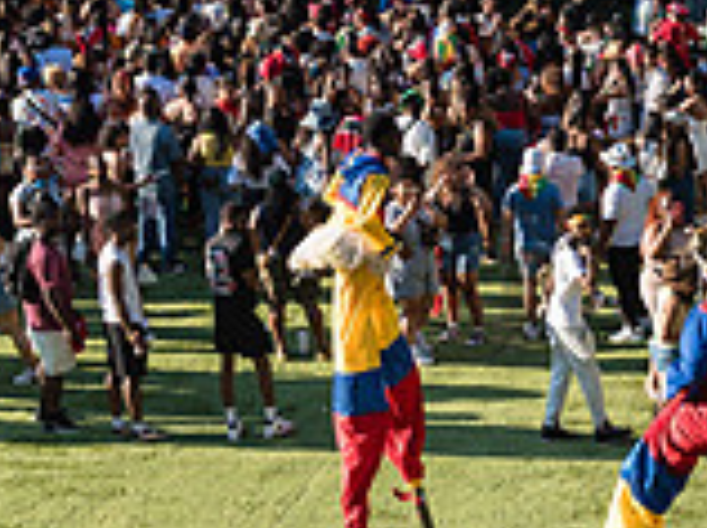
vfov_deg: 14.3
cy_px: 336
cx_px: 672
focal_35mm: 103
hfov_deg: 18.7
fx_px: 2100
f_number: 4.5
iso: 400
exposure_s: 1/800
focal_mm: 24
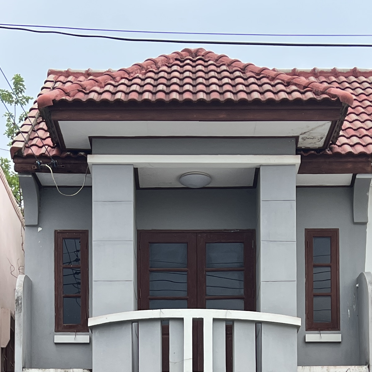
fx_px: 948
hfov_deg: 22.2
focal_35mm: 78
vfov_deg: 20.5
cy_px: 466
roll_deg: -0.3
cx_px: 187
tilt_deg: +5.0
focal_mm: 5.7
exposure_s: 1/121
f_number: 1.5
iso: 100
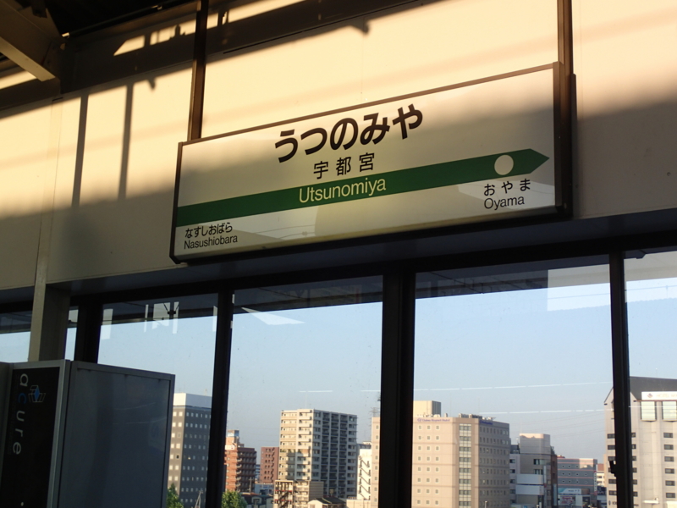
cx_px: 338
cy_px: 254
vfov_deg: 29.7
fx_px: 958
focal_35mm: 49
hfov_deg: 38.9
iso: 100
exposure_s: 1/200
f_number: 4.5
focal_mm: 8.99
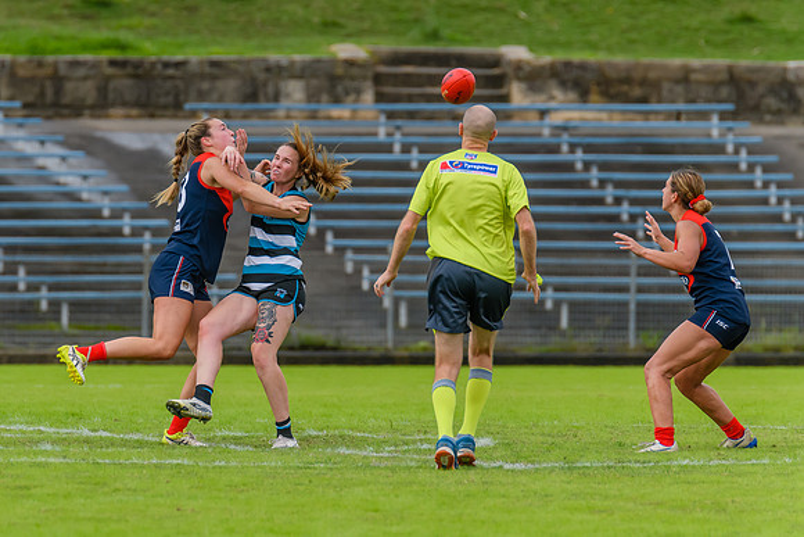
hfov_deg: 3.1
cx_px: 185
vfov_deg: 2.1
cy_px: 262
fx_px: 14883
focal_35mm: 666
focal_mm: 420
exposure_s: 1/2000
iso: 800
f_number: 5.6
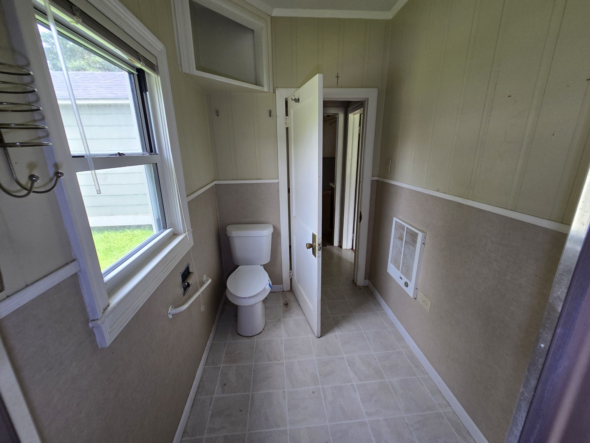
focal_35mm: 13
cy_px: 222
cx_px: 295
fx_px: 222
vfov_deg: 89.9
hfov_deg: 106.2
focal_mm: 2.2
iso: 64
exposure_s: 1/60
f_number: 2.2
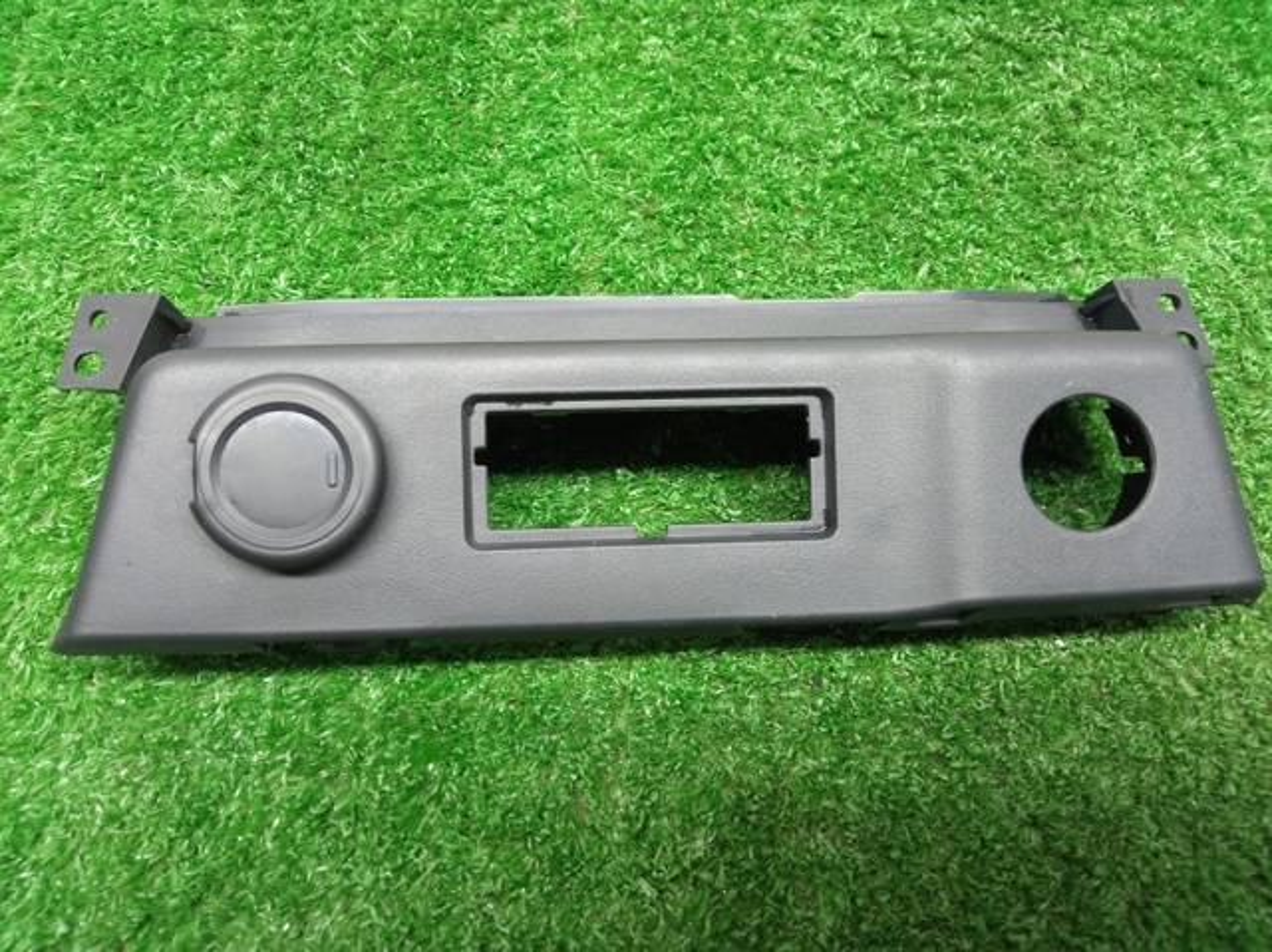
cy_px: 476
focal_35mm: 27
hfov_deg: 65.4
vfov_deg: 51.3
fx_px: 991
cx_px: 636
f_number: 2.2
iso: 675
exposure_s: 1/25
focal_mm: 3.79
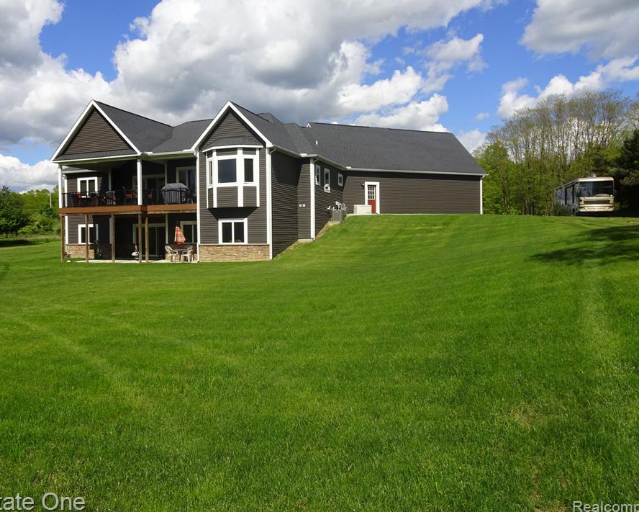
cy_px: 242
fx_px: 511
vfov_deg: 53.2
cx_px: 277
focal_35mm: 27
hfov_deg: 63.8
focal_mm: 4.1
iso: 80
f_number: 3.5
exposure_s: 1/1250
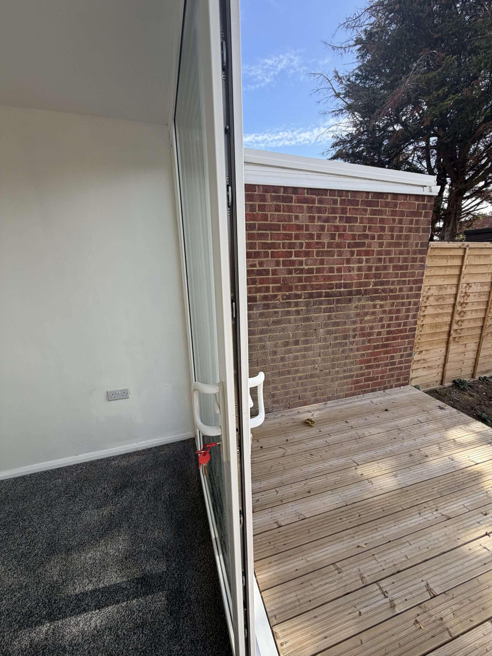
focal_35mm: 14
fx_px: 265
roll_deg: +3.4
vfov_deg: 102.1
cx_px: 246
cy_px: 328
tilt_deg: -13.1
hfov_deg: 85.7
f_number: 2.2
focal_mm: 2.22
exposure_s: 1/502
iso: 50
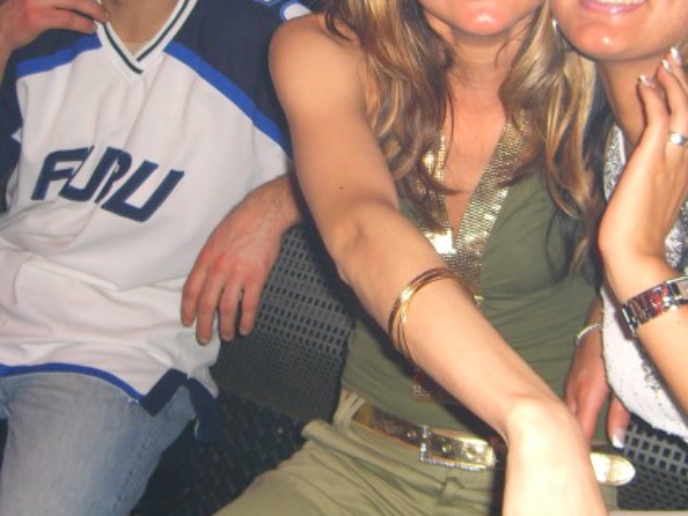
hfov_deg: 27.0
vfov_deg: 20.4
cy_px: 161
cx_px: 359
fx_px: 1432
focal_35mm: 72
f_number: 2.8
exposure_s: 1/60
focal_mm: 7.9
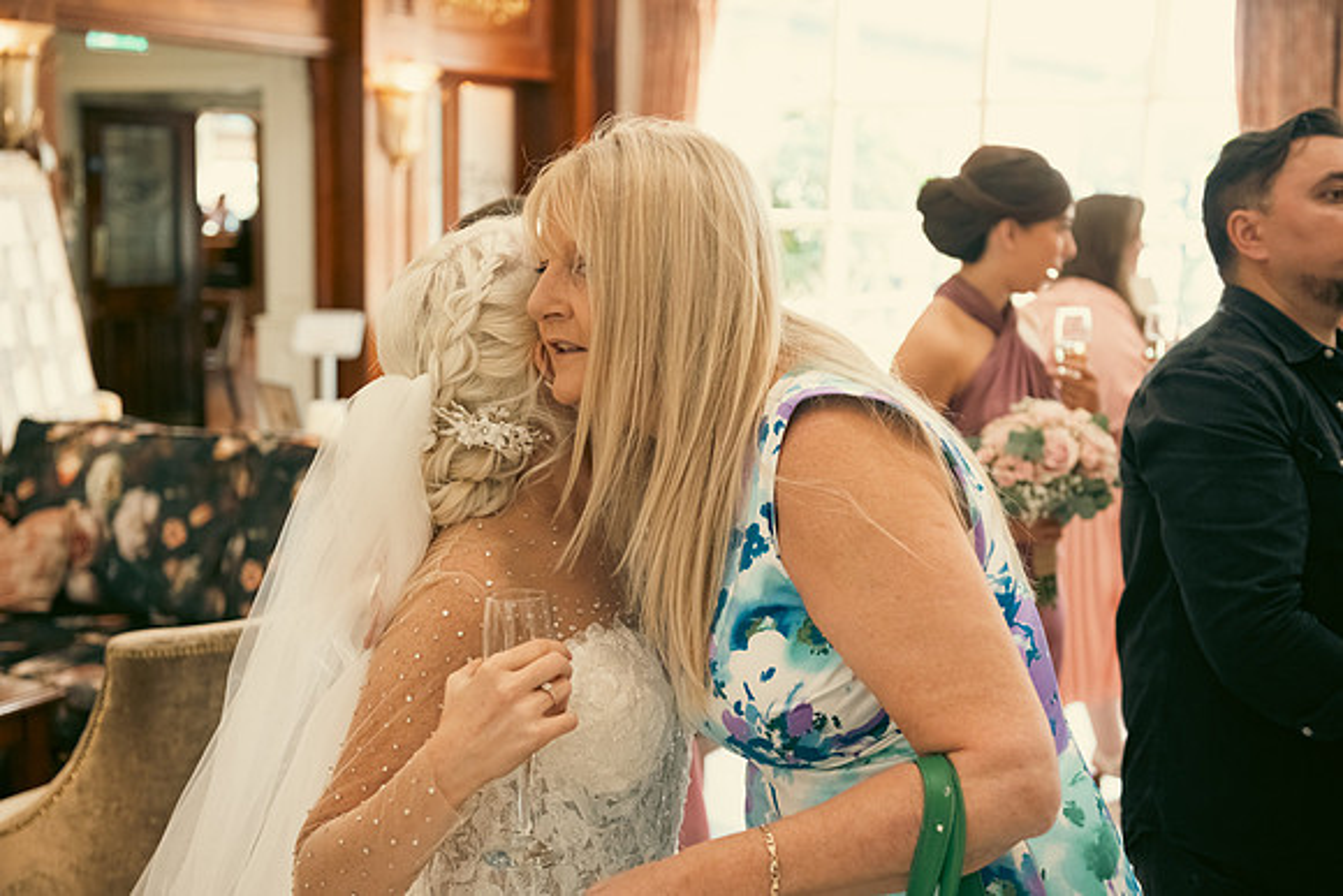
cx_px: 672
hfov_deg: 41.1
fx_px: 1791
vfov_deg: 28.1
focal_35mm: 48
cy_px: 448
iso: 1000
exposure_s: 1/160
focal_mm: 48
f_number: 3.5
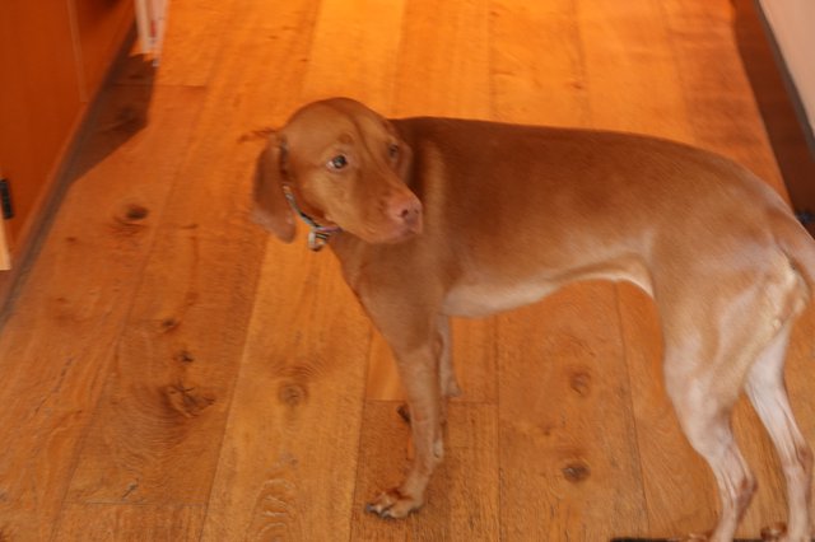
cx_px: 408
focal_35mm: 68
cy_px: 271
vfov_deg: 20.0
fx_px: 1539
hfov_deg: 29.7
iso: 800
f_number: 4
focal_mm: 24.84
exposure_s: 1/13
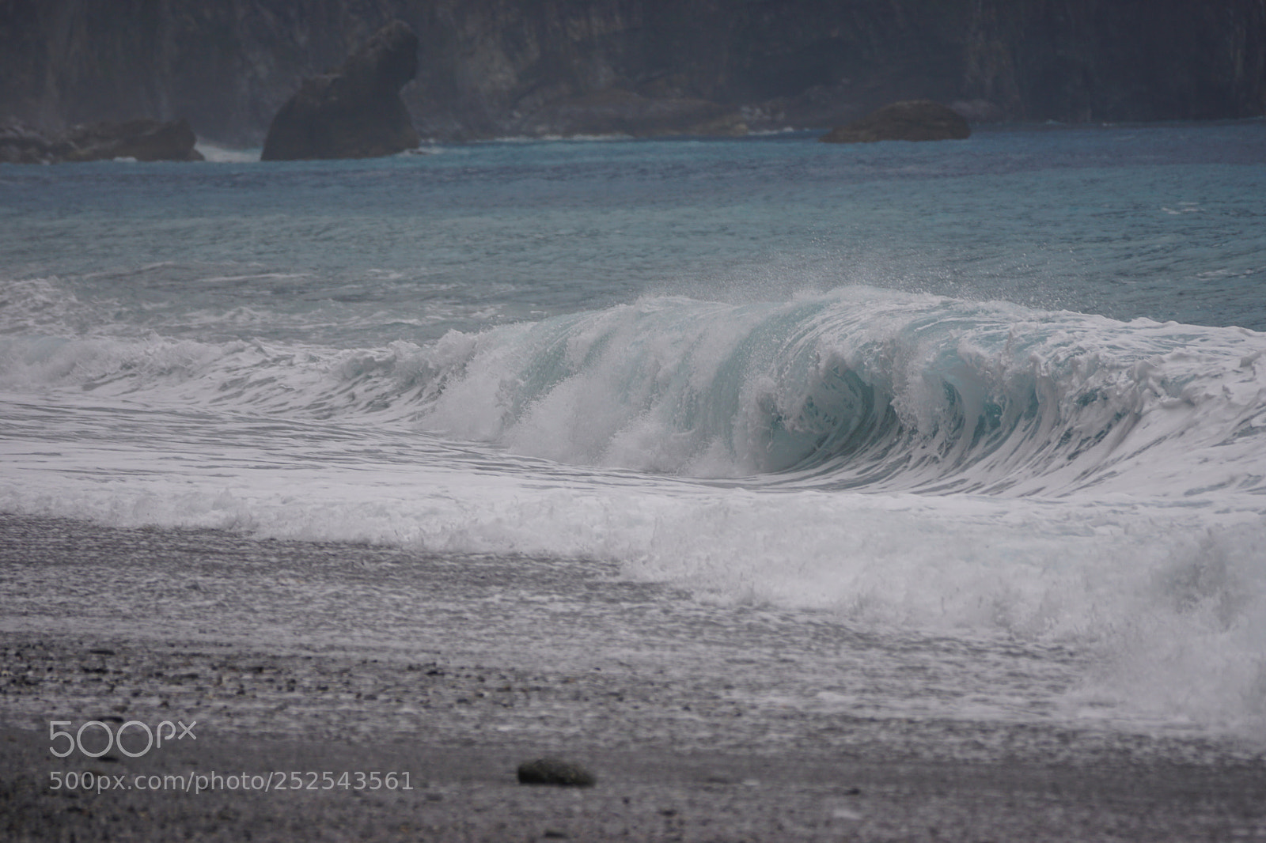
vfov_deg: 3.1
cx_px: 633
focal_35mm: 450
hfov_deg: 4.6
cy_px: 422
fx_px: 15821
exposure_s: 1/250
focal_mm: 300
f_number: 5.6
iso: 100
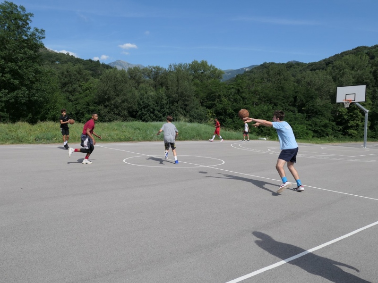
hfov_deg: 63.4
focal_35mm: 28
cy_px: 142
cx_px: 189
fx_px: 306
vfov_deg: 49.7
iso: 125
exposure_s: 1/1600
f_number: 3.5
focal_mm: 9.5
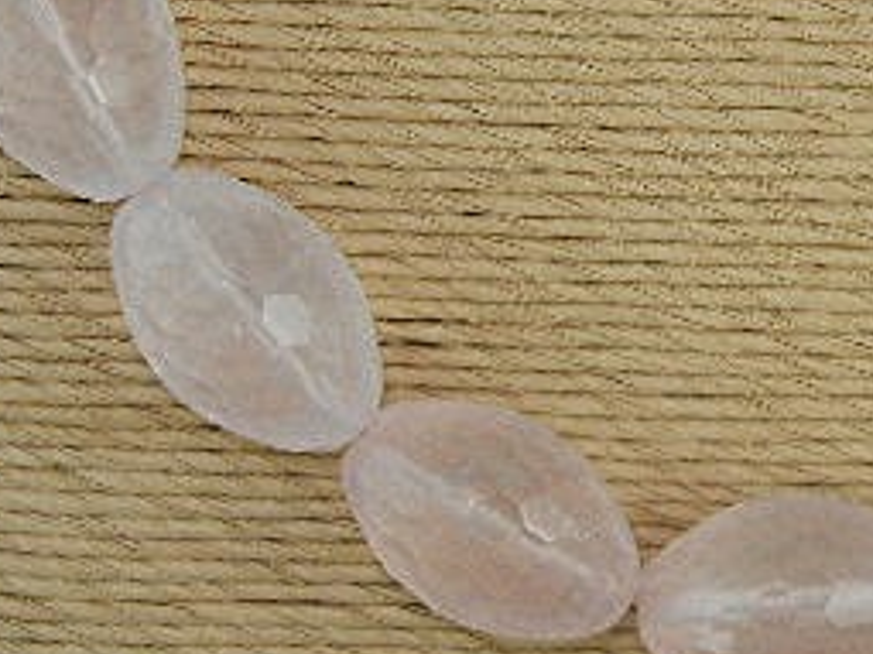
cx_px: 770
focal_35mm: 98
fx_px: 2470
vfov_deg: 15.0
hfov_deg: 19.7
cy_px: 103
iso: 200
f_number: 3.7
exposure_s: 1/30
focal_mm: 7.1
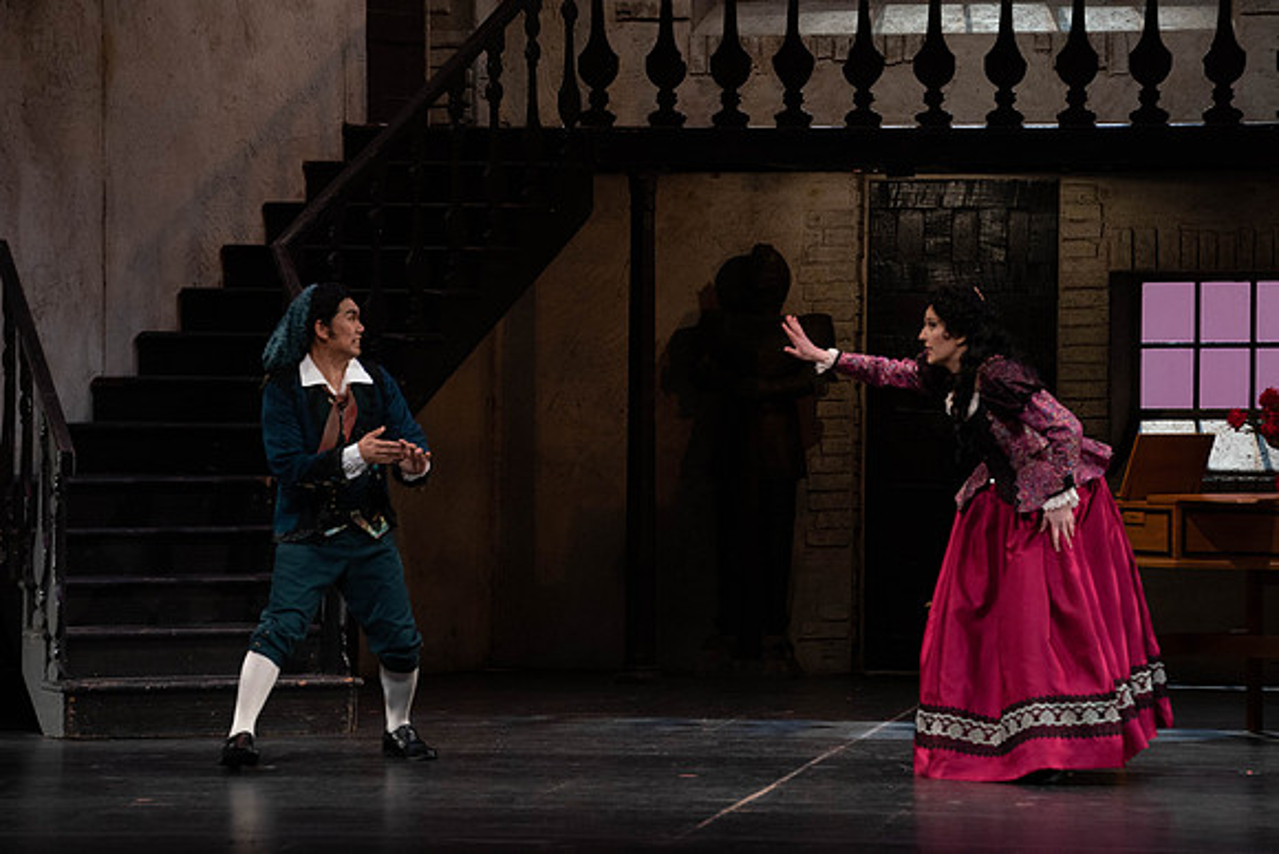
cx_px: 640
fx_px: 6076
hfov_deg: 12.0
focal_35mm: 171
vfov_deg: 8.0
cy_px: 427
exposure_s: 1/250
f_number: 8
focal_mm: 171
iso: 3200
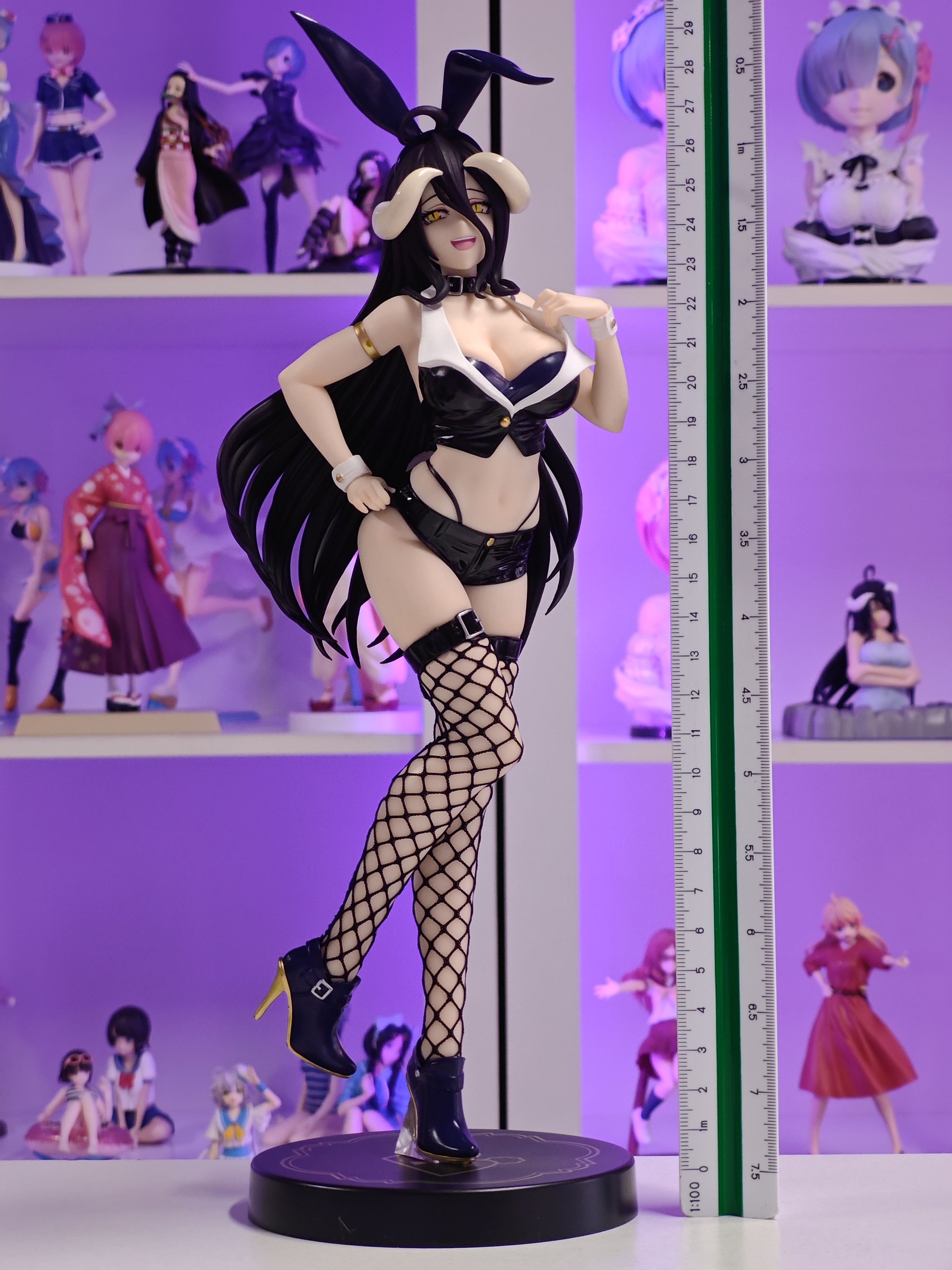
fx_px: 2934
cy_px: 635
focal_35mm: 80
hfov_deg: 18.4
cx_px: 476
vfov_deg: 24.4
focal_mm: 7.48
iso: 400
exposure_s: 1/20.4
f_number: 2.4
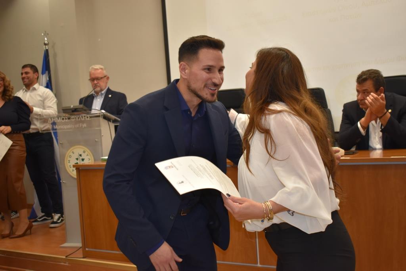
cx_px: 203
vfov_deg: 30.9
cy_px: 136
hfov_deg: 45.0
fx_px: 491
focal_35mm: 44
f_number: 4.2
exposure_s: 1/125
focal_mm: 29
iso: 900
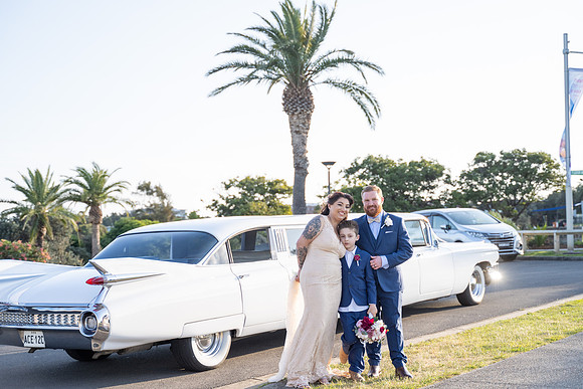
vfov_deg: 24.4
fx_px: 898
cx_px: 292
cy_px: 194
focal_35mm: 55
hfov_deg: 35.9
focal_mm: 53
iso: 200
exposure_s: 1/1250
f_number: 2.8
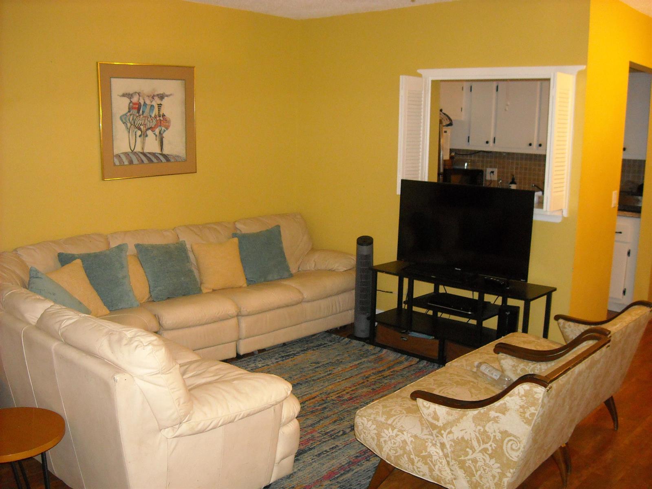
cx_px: 326
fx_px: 659
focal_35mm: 35
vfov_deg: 40.7
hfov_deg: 52.6
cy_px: 244
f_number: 2.8
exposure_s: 1/60
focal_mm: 5.7
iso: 400
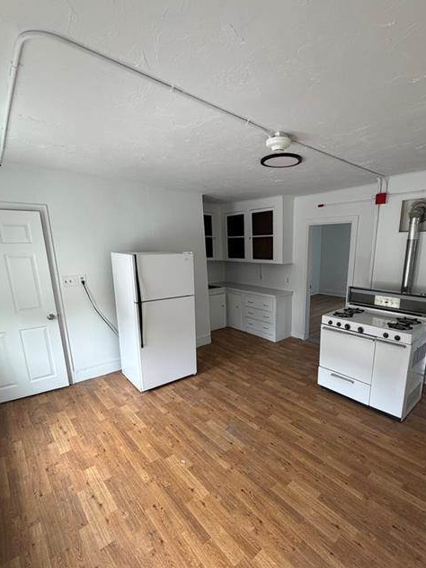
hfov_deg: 74.2
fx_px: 279
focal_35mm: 17
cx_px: 248
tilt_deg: -14.5
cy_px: 309
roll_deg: +0.6
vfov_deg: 90.8
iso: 250
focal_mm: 2.22
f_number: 2.2
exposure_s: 1/120
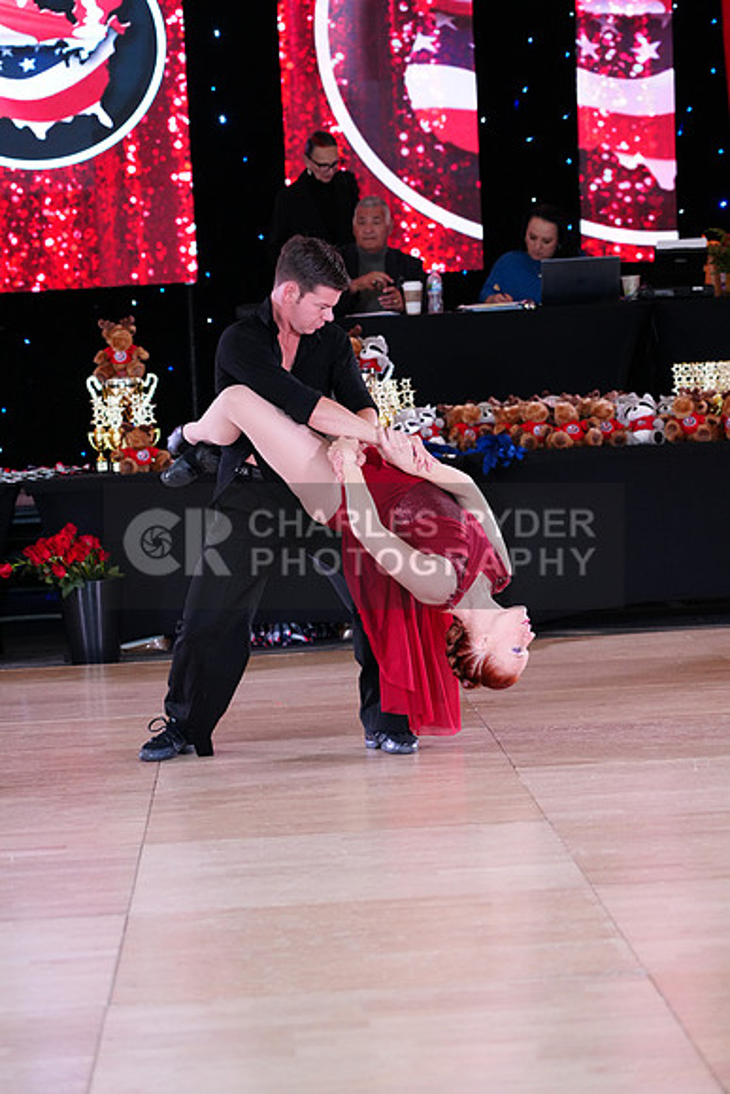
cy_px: 547
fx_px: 3192
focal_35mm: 105
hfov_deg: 13.0
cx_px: 365
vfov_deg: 19.5
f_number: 4
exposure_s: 1/250
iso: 2500
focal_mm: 105
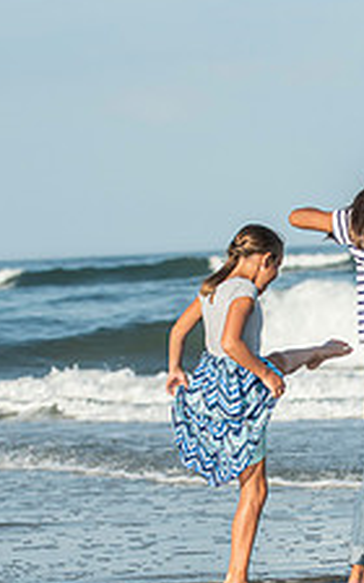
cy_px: 423
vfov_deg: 9.7
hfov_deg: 6.1
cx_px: 338
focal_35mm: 216
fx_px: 3428
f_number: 3.5
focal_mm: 82
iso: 250
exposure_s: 1/4000
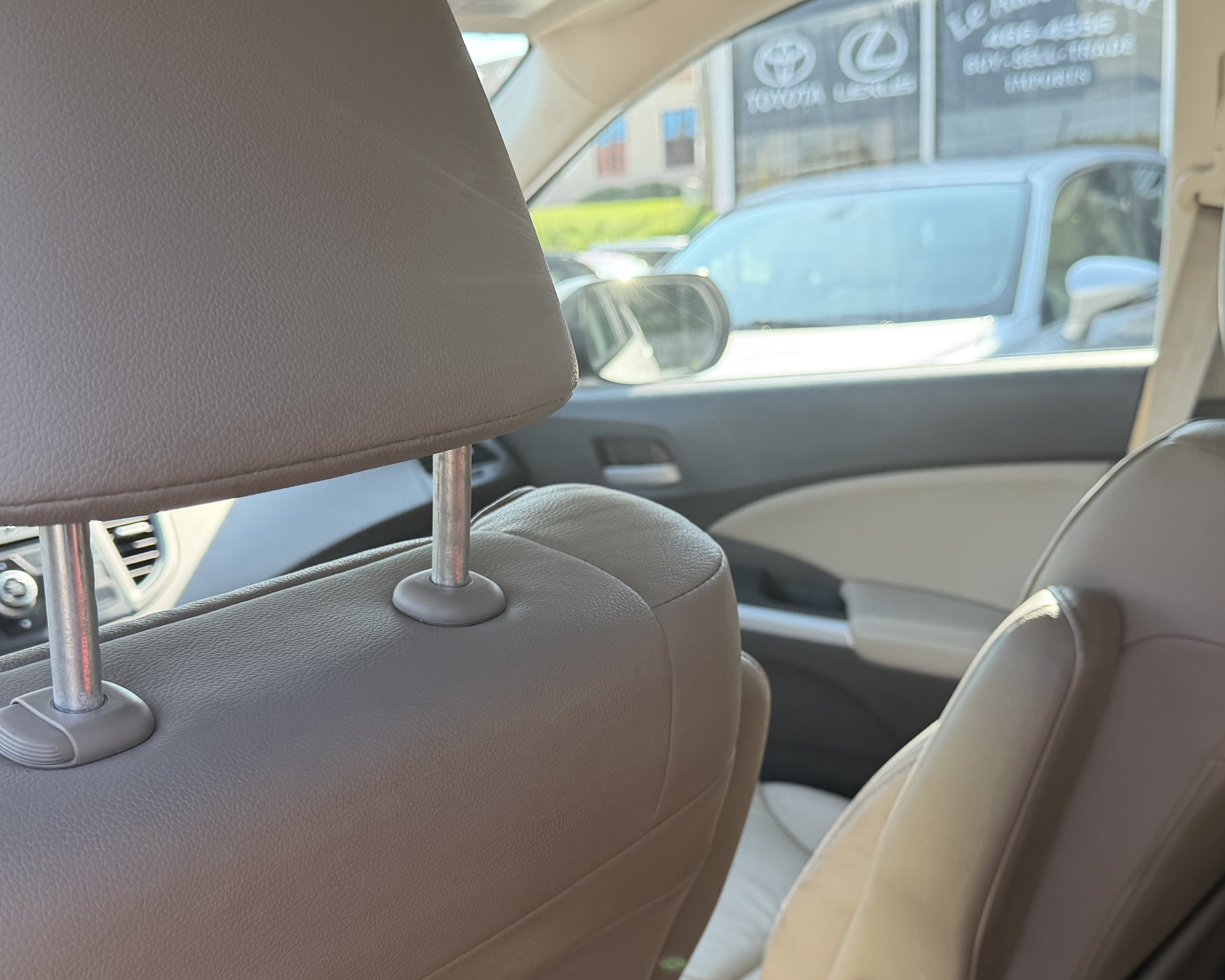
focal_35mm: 41
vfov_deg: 36.2
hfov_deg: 44.8
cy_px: 621
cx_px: 650
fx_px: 1486
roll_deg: +1.6
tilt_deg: -11.7
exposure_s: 1/236
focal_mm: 6.76
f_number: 1.78
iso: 80
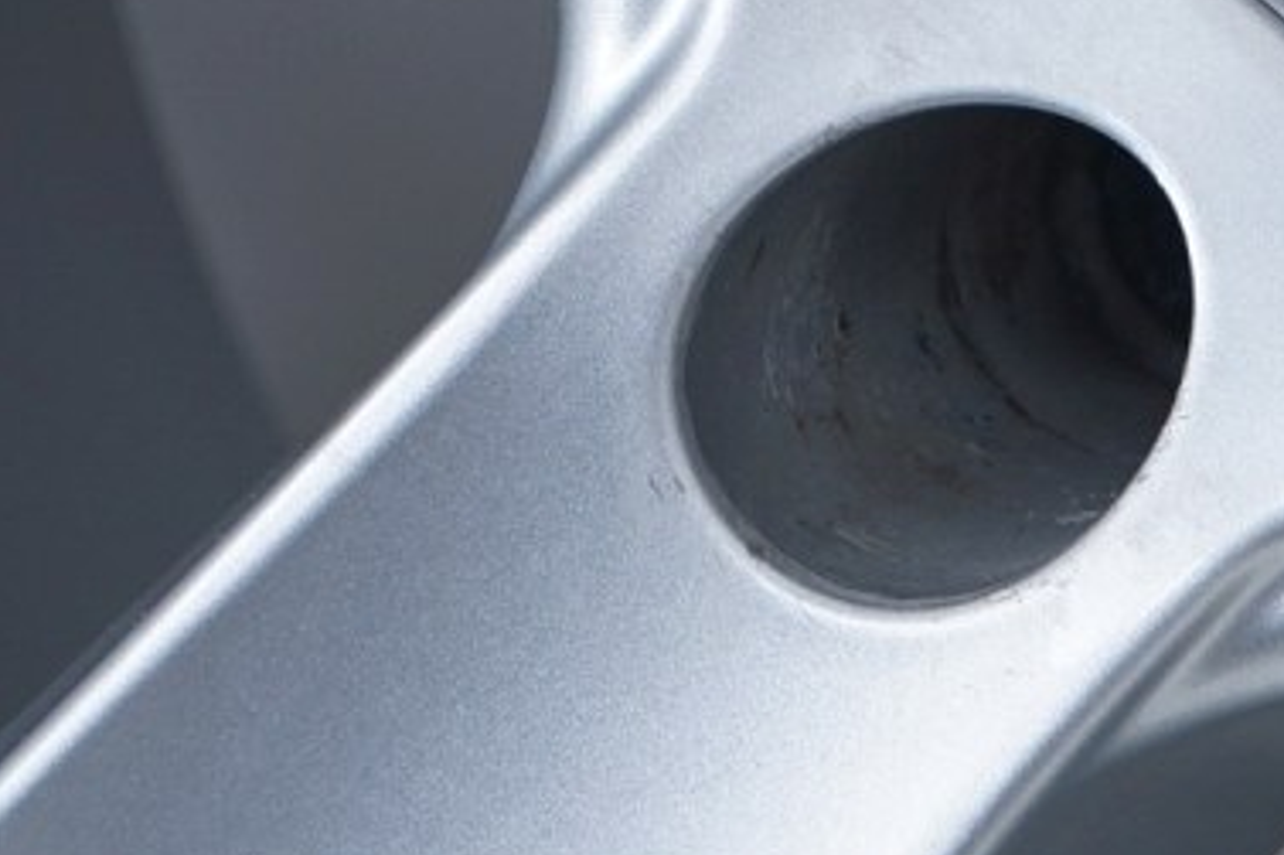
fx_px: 6167
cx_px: 3263
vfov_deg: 7.6
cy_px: -846
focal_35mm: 173
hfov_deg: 10.1
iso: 250
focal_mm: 34
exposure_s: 1/100
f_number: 7.1
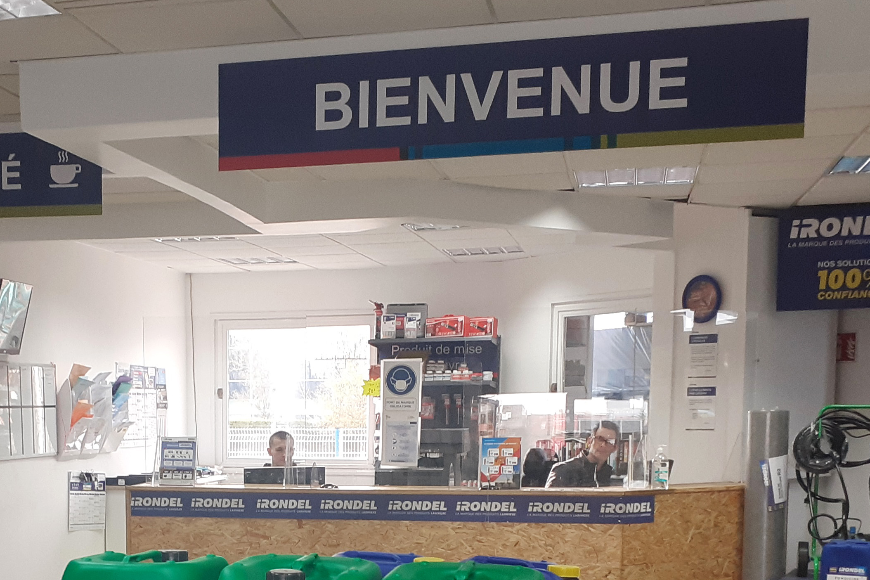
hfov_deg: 35.6
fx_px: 1329
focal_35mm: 55
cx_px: 241
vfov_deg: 23.8
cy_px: 544
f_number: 1.9
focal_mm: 3.6
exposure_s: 1/50
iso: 64
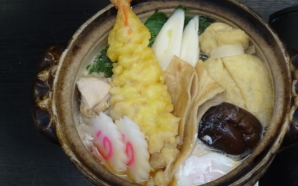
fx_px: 739
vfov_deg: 14.4
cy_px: 89
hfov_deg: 22.8
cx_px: 162
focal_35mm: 91
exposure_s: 1/80
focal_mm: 13.26
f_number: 5
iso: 800
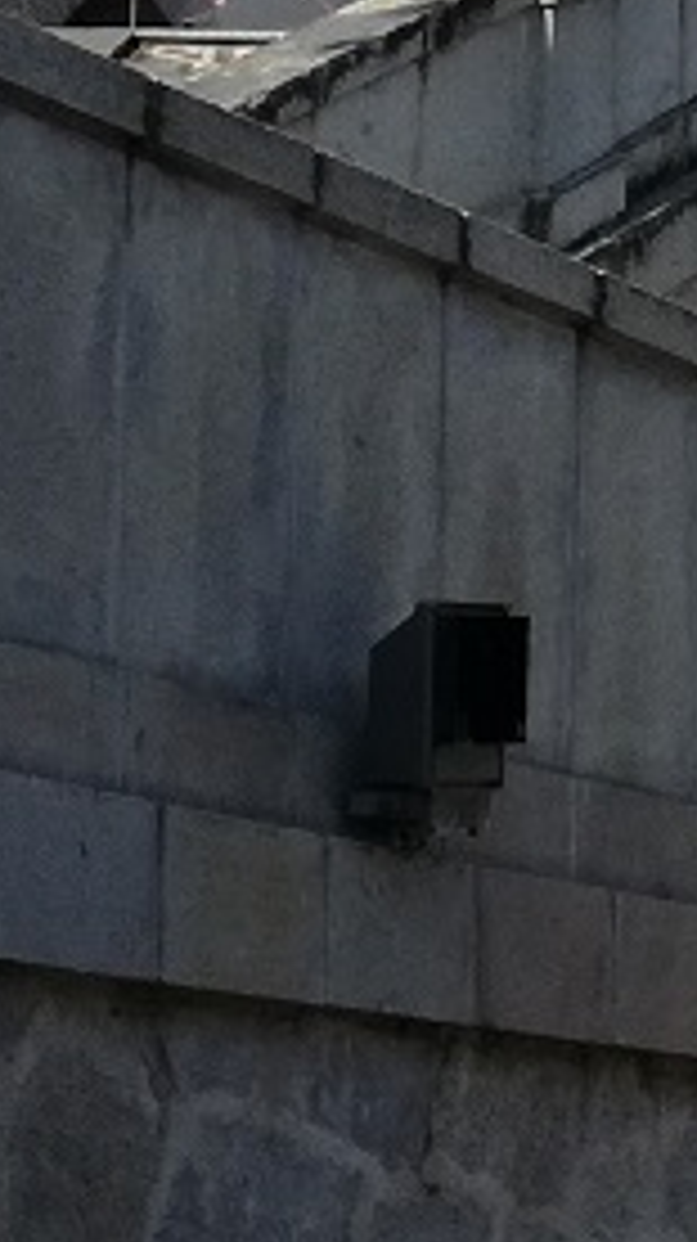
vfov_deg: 12.7
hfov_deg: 6.7
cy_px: 18
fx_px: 5494
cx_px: 1907
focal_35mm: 167
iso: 50
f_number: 2
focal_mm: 3.79
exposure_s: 1/1020
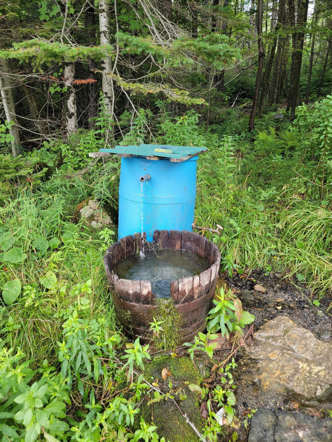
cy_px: 221
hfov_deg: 56.8
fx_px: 307
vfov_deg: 71.6
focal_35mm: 24
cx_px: 166
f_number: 1.8
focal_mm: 6.7
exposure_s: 1/120
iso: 100
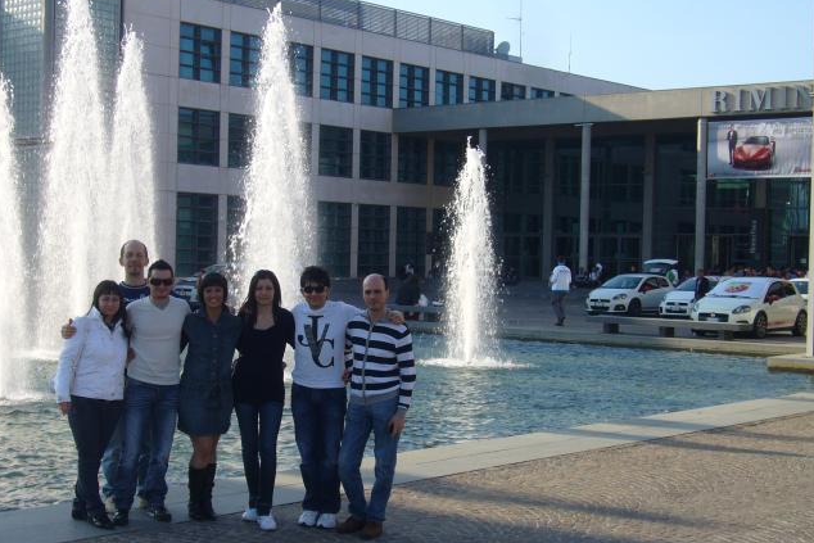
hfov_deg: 31.4
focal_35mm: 64
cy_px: 297
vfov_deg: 21.2
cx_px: 406
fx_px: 1447
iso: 64
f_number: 7.5
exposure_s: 1/125
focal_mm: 10.1
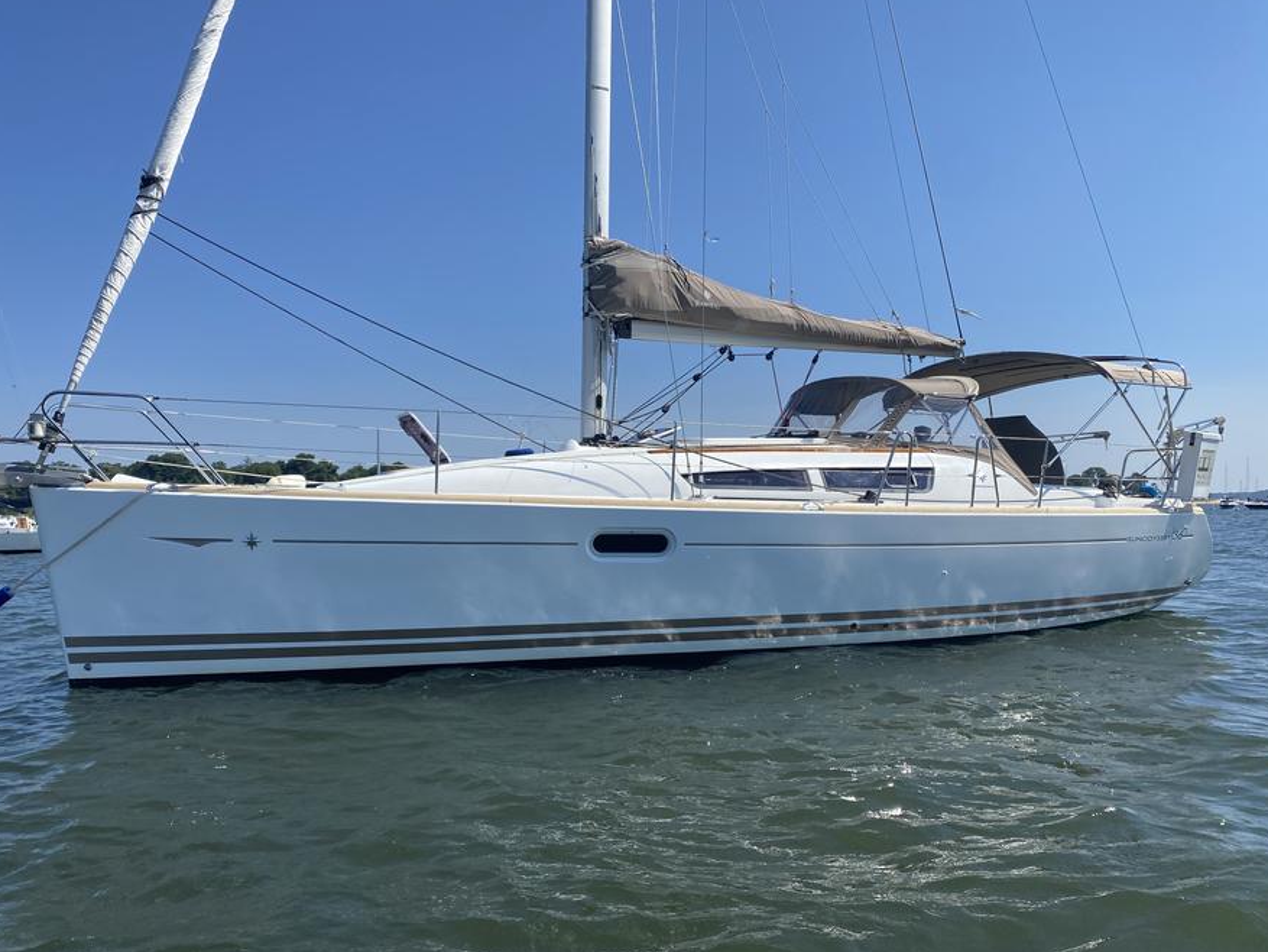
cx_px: 628
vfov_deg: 51.4
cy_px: 480
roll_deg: -0.1
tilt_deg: +3.7
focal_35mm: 27
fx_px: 989
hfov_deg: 65.3
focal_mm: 4.25
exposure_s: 1/3497
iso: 32
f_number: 1.8
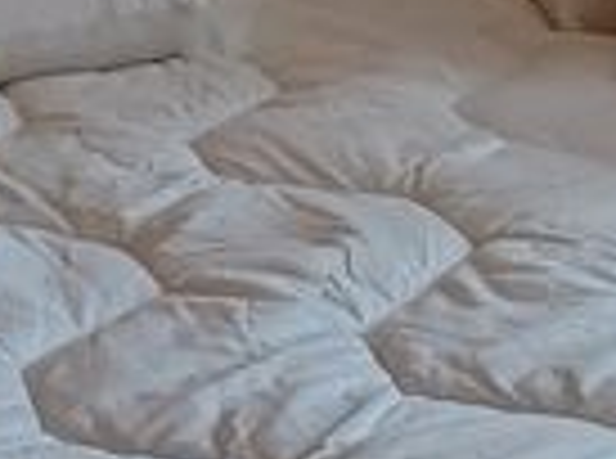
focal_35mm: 183
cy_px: 796
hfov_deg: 10.8
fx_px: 3248
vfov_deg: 7.8
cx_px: 459
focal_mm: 4.6
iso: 50
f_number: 1.8
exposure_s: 1/50
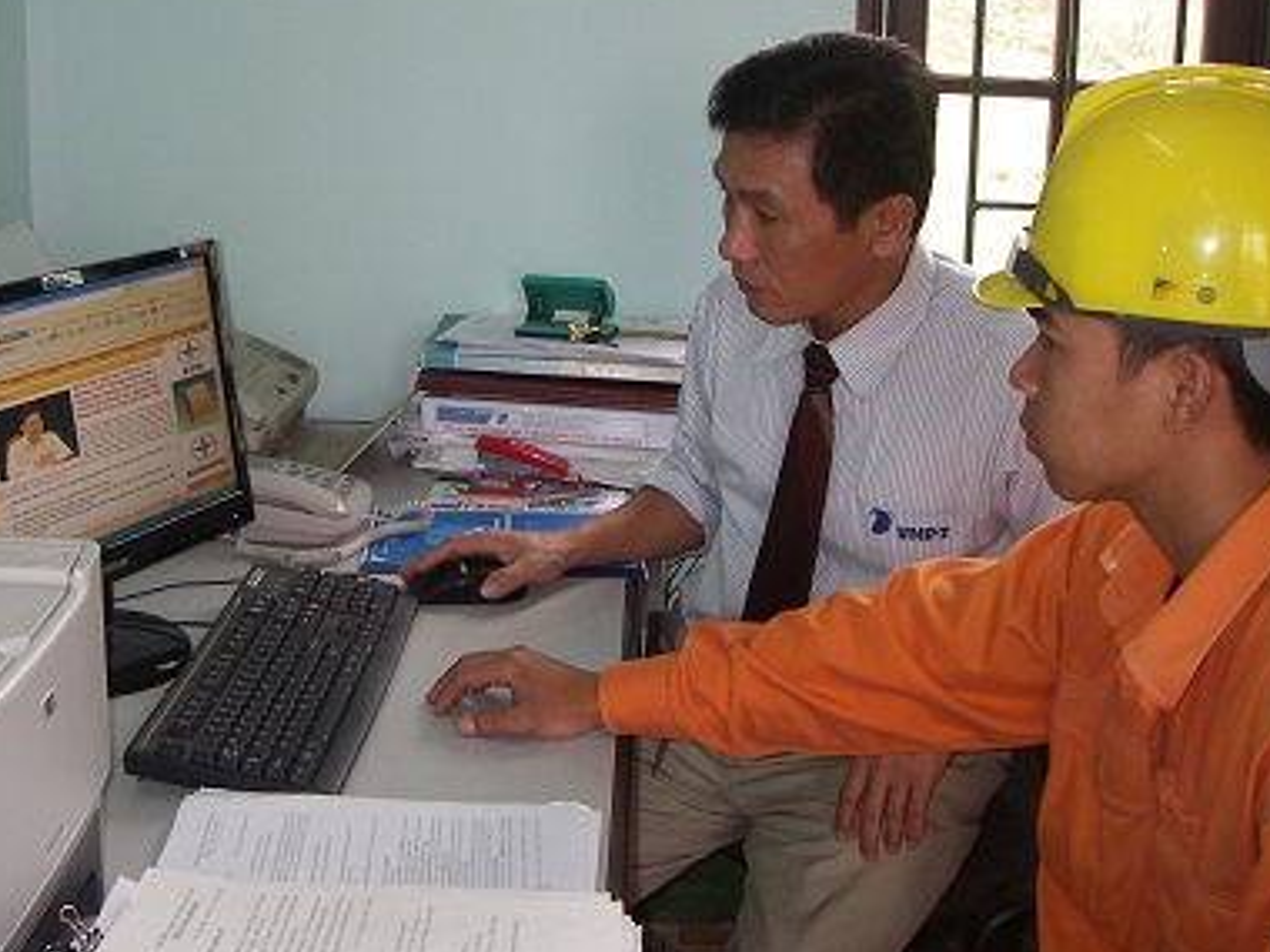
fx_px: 1834
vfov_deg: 29.1
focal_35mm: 50
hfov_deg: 38.1
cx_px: 548
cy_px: 419
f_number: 3.3
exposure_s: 1/40
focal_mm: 6.3
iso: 160
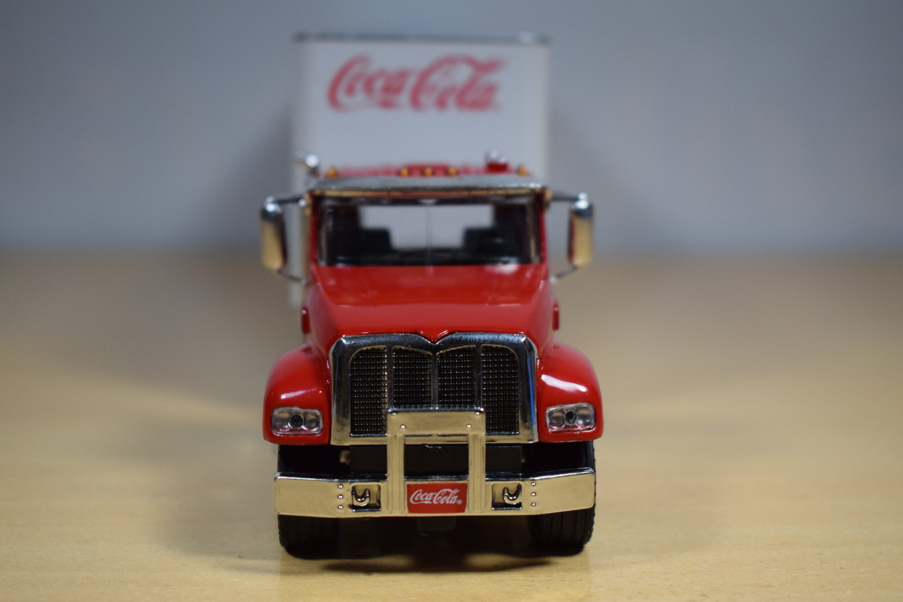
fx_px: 1430
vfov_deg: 23.8
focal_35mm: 57
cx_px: 452
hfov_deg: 35.1
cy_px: 301
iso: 1100
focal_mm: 38
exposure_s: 1/500
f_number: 4.8
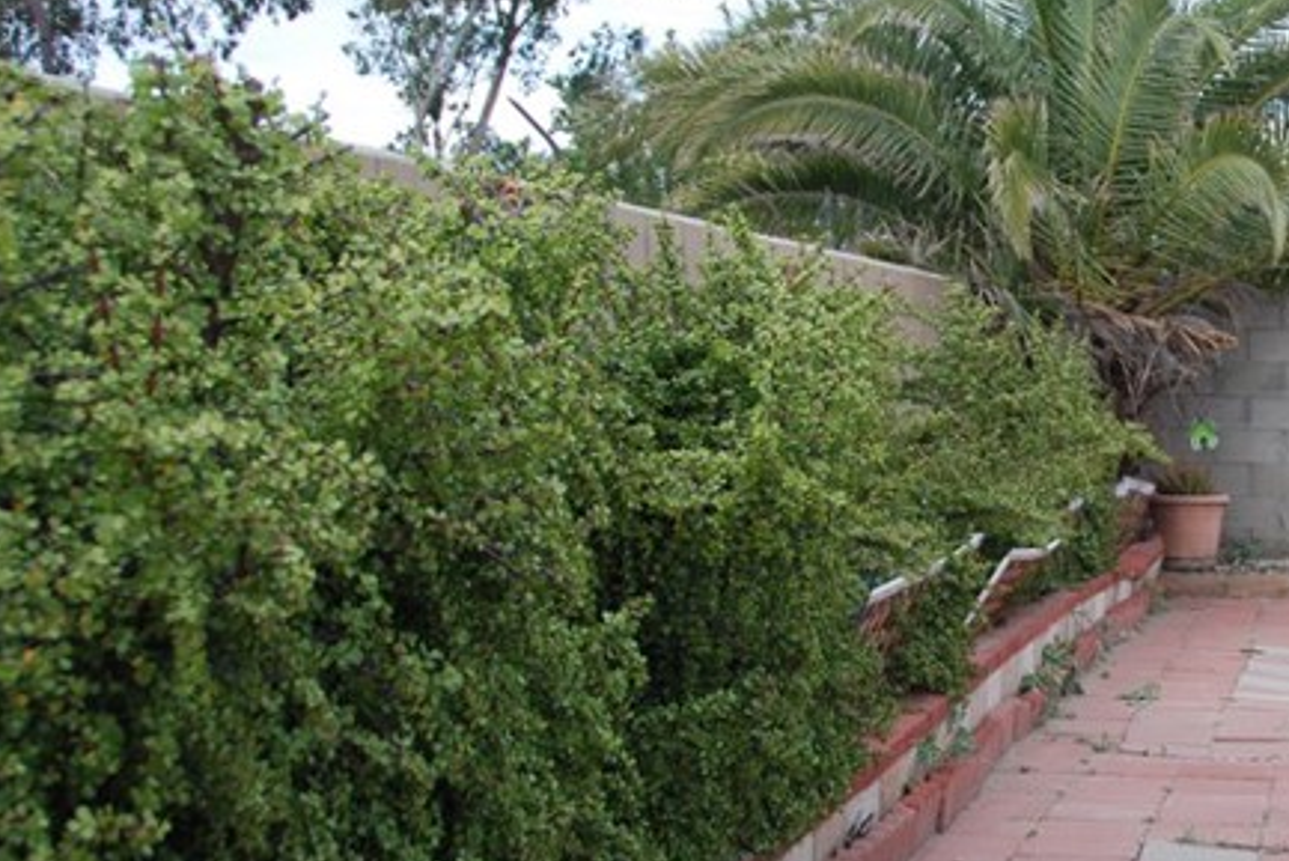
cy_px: 523
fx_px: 2543
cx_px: 1215
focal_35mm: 71
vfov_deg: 19.2
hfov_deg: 27.2
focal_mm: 20
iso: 200
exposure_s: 1/400
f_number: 3.8
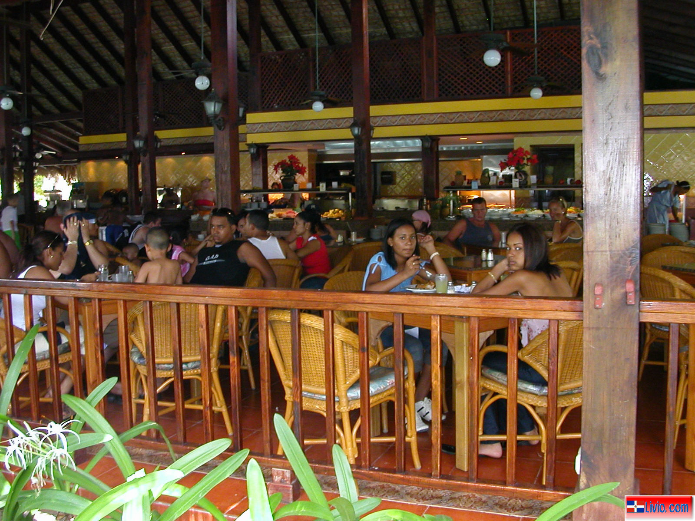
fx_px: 743
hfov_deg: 50.1
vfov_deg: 38.7
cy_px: 260
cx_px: 348
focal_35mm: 37
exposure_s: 1/59.9
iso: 200
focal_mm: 5.6
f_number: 2.7
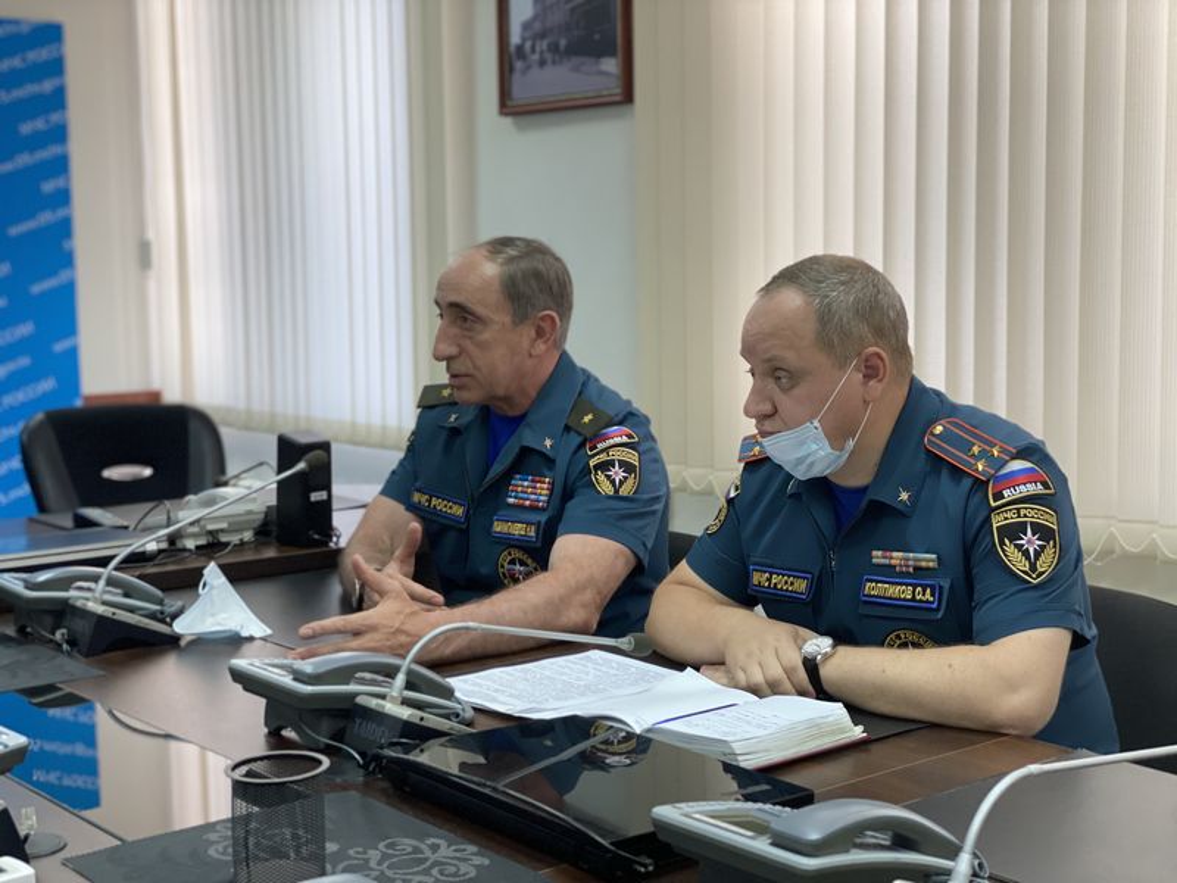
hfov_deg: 36.8
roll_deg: +0.5
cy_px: 442
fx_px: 1768
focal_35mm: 52
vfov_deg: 28.0
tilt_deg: -5.9
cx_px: 588
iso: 160
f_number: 2
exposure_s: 1/100
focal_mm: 6
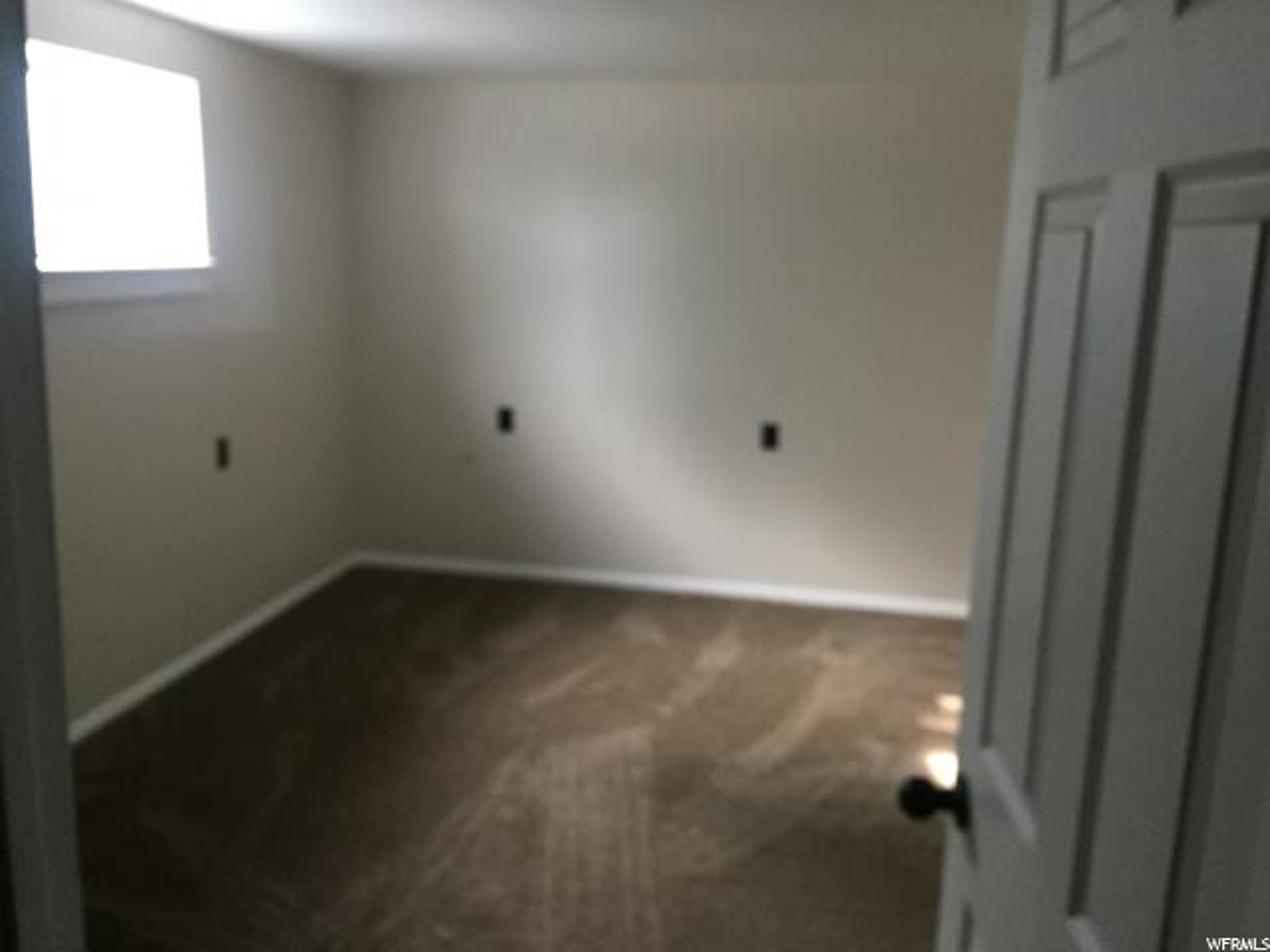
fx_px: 1064
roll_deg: -2.7
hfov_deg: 61.7
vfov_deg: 48.2
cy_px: 476
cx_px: 635
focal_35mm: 29
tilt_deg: -12.0
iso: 250
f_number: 2.2
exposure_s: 1/30
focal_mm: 4.15
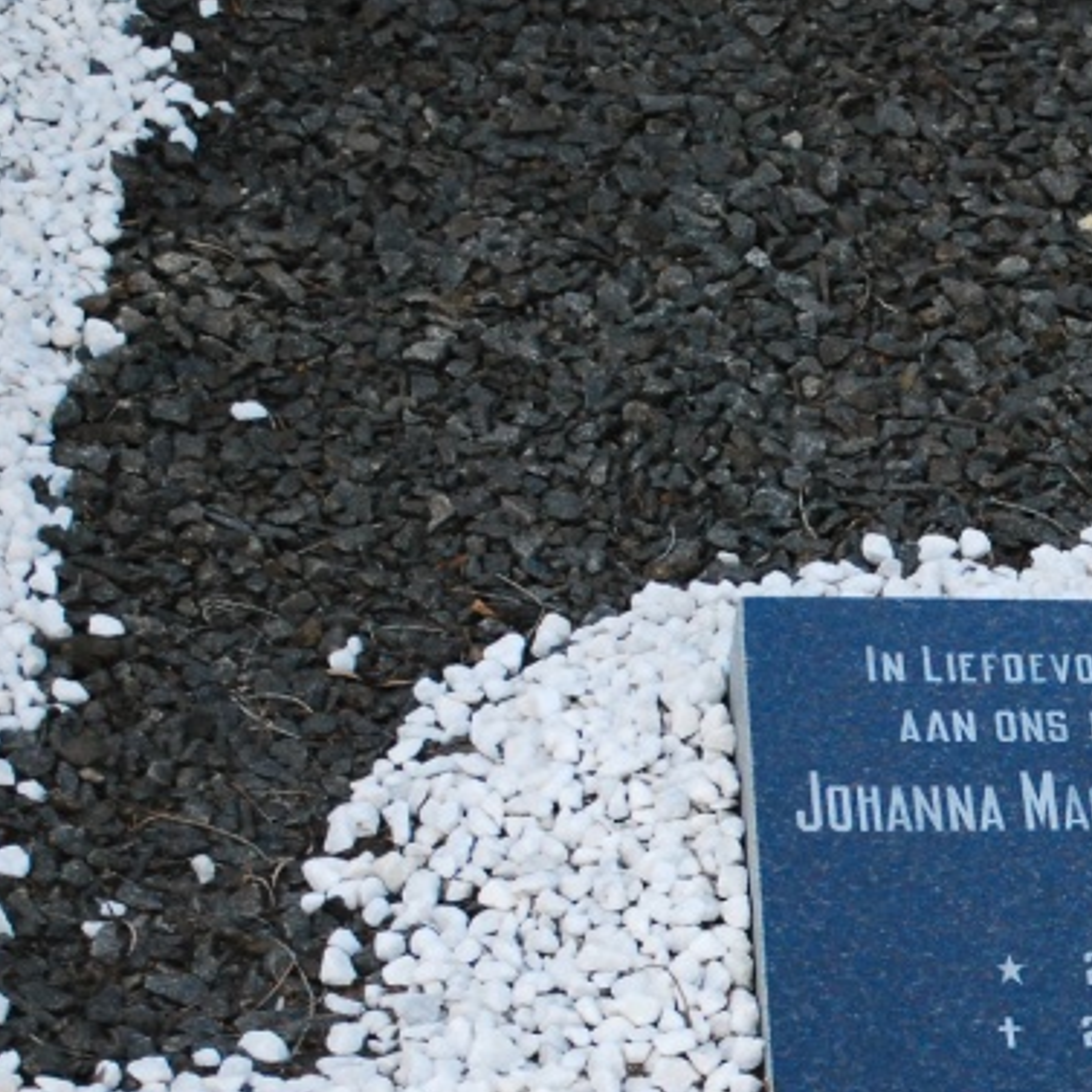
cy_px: 847
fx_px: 4324
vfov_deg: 14.3
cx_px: 1411
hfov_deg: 13.9
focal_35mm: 121
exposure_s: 1/2000
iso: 1600
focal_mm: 35
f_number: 5.3
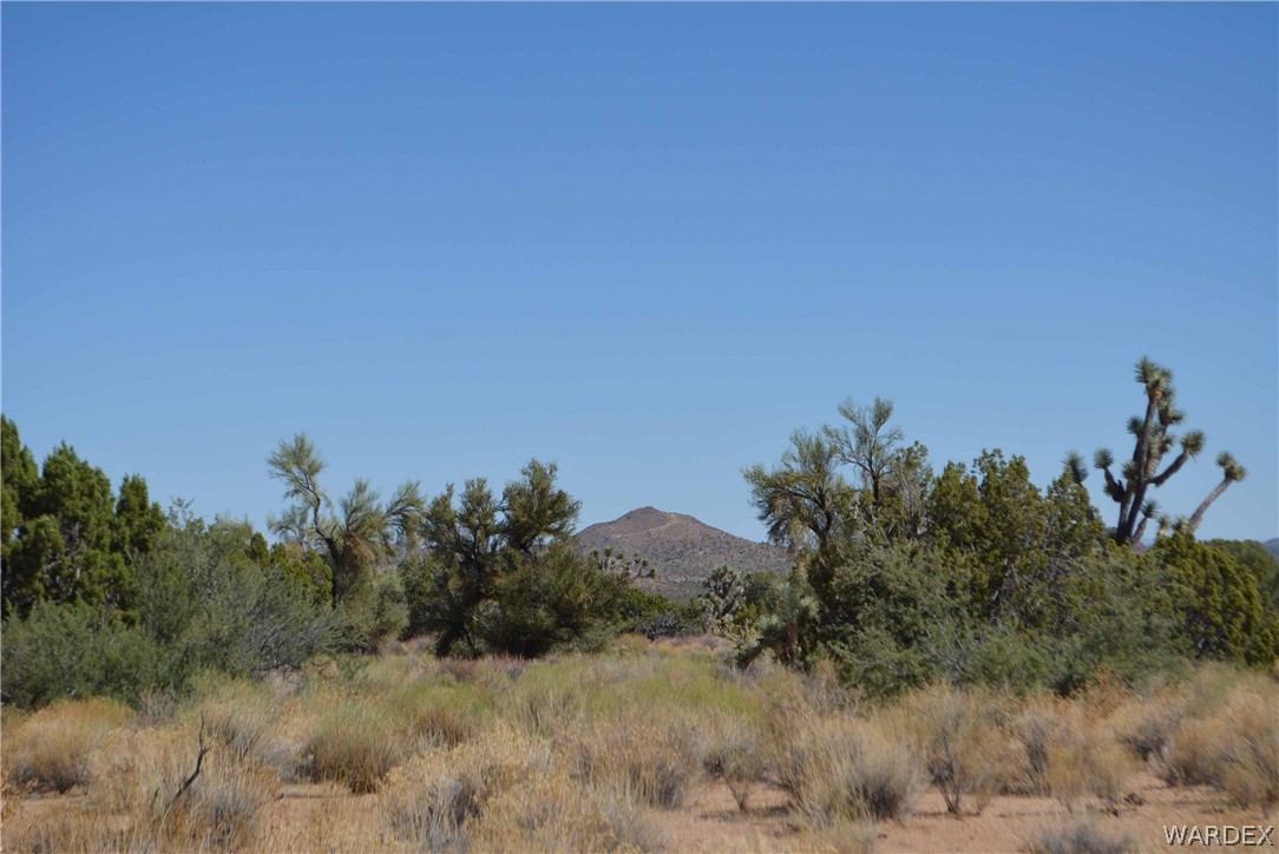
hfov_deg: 24.6
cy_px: 427
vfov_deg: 16.6
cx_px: 640
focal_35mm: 82
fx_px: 2932
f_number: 7.1
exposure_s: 1/2000
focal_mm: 55
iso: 400
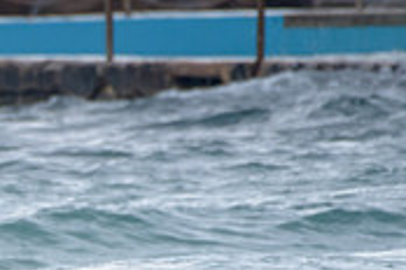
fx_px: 23027
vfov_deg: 0.7
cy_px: 349
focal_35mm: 2042
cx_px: -186
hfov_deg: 1.0
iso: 400
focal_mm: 500
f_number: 5.6
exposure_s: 1/1250
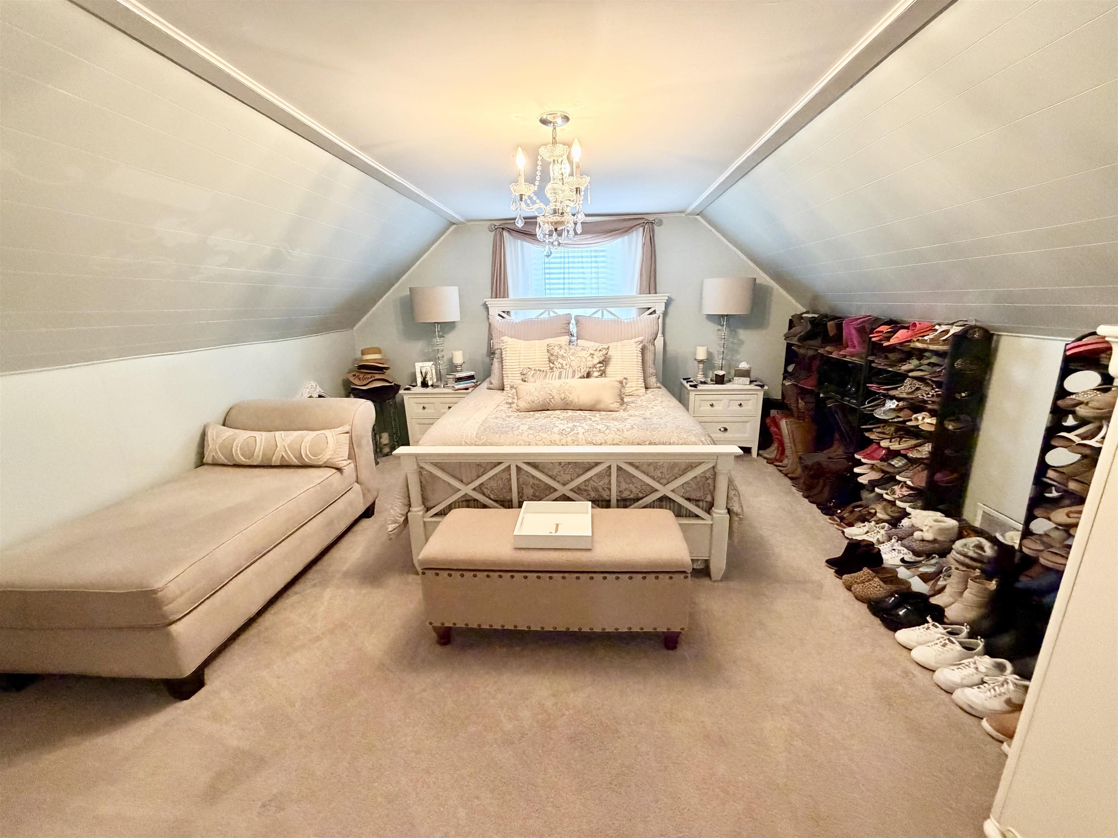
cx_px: 559
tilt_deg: -15.0
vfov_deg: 85.7
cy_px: 419
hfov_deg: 102.1
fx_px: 452
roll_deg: +1.2
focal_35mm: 14
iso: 500
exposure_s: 1/60
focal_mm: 2.22
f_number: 2.2
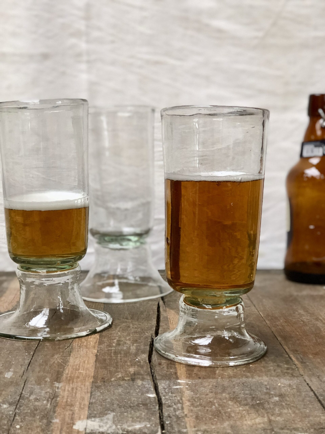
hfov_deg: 25.7
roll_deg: +0.7
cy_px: 217
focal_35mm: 57
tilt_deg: -7.0
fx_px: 714
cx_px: 162
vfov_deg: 33.8
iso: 160
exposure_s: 1/30
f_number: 2.8
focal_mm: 6.6
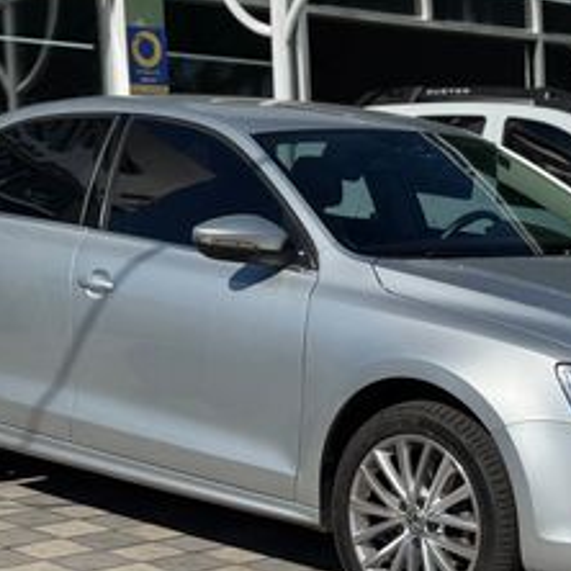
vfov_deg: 19.3
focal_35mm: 90
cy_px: 345
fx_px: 1680
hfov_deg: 19.2
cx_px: 388
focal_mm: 6.76
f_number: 1.78
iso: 64
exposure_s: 1/10526
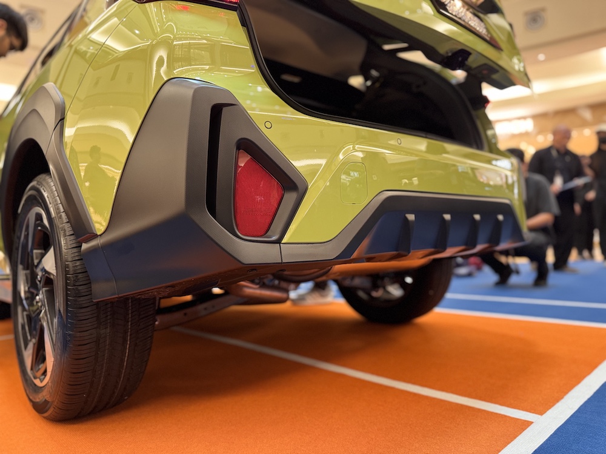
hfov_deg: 71.6
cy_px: 227
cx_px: 303
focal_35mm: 24
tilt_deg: +1.5
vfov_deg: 56.8
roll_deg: +2.0
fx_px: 420
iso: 320
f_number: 1.78
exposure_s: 1/50
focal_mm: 6.76
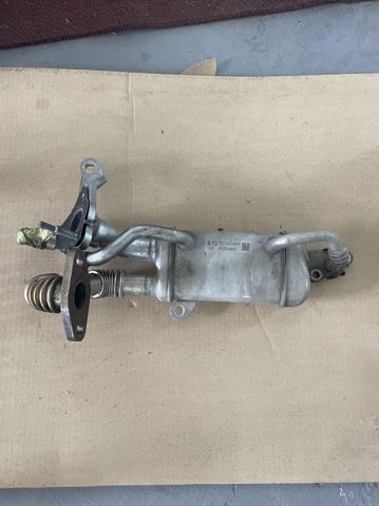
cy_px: 253
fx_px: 380
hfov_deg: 53.0
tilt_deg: -81.6
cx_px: 190
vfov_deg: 67.4
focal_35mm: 26
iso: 100
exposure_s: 1/50
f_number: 1.6
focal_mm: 4.2
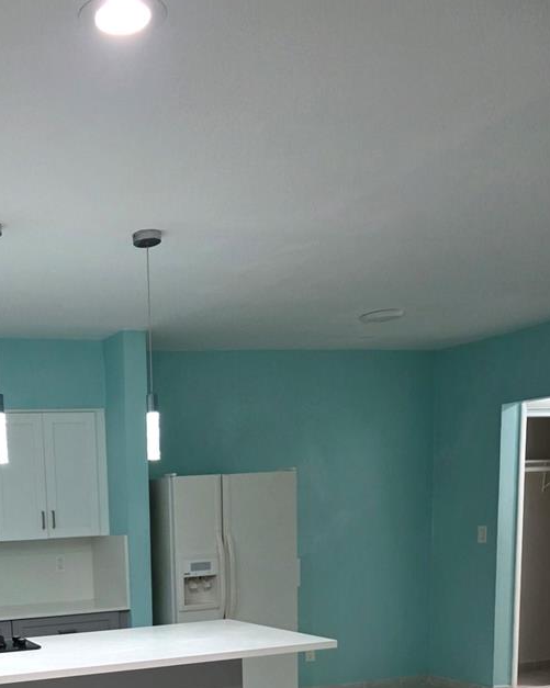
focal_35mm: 43
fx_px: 876
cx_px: 85
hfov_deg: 33.5
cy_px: 650
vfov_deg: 39.1
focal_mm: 6.3
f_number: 1.7
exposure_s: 1/120
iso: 400
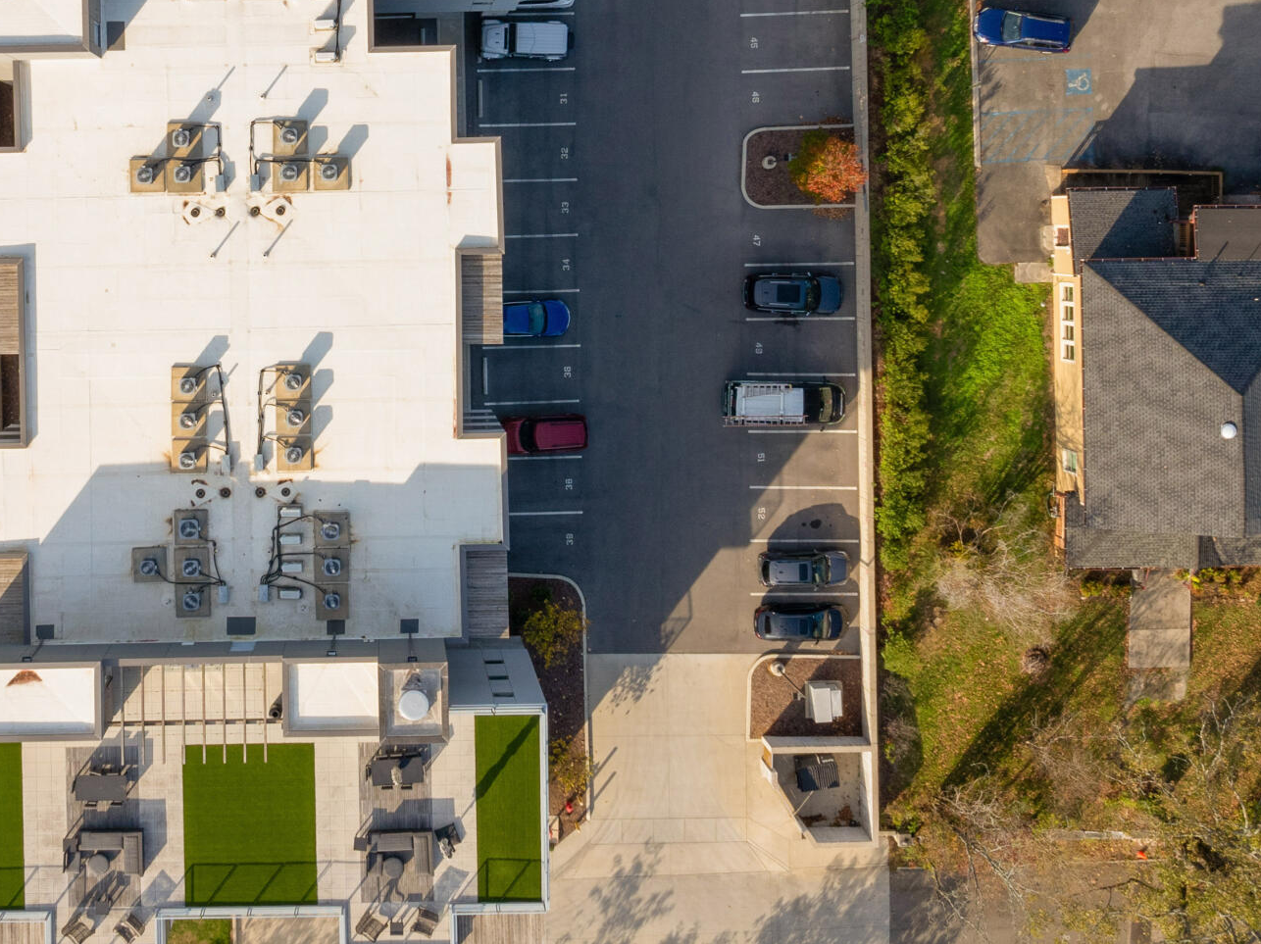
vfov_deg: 25.8
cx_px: 376
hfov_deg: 33.9
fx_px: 2039
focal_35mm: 56
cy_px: 234
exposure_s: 1/160
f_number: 8
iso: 100
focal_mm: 12.29
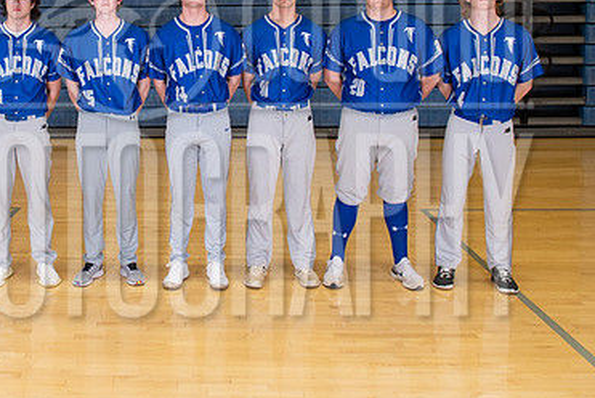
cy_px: 74
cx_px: 147
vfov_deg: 27.5
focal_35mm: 48
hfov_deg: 39.9
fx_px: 794
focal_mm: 24
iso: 800
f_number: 3.5
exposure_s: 1/250
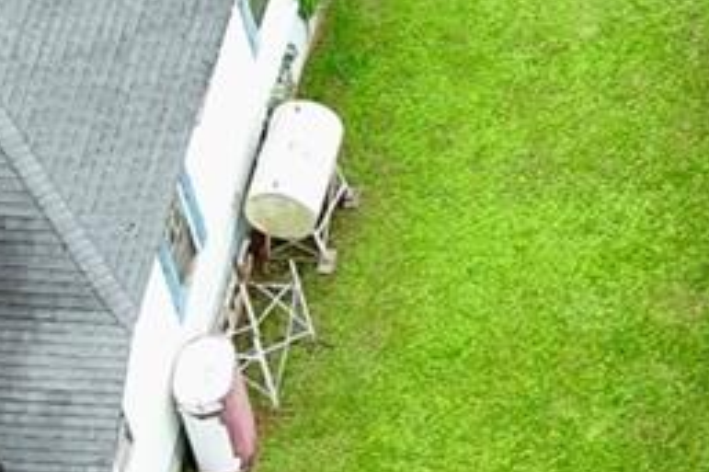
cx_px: 1308
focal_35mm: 231
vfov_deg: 5.9
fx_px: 4546
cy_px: 247
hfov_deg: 8.5
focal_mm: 10.57
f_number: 2.8
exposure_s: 1/301
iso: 100
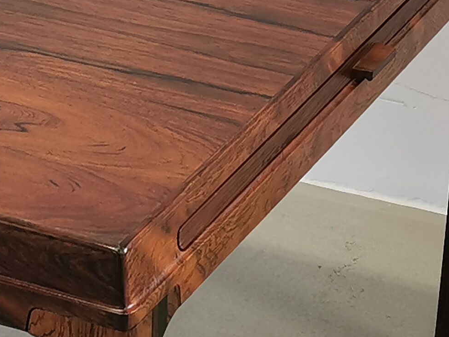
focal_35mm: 160
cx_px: 104
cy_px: 307
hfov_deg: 12.3
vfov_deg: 9.2
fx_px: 2075
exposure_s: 1/100
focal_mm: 5.58
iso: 125
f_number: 1.8
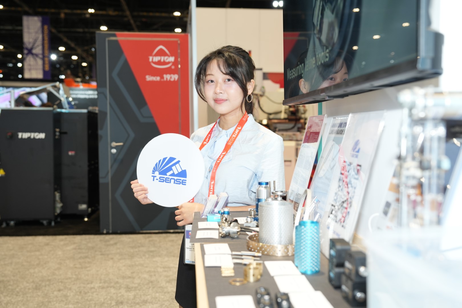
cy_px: 154
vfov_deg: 32.6
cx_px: 231
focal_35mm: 41
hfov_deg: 47.4
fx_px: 526
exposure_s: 1/60
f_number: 4
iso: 500
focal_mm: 41
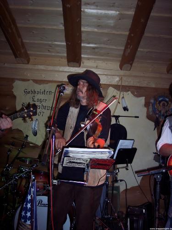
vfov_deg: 47.9
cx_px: 86
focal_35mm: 39
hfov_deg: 36.8
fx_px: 258
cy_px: 115
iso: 100
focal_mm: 8
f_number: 2.8
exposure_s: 1/60
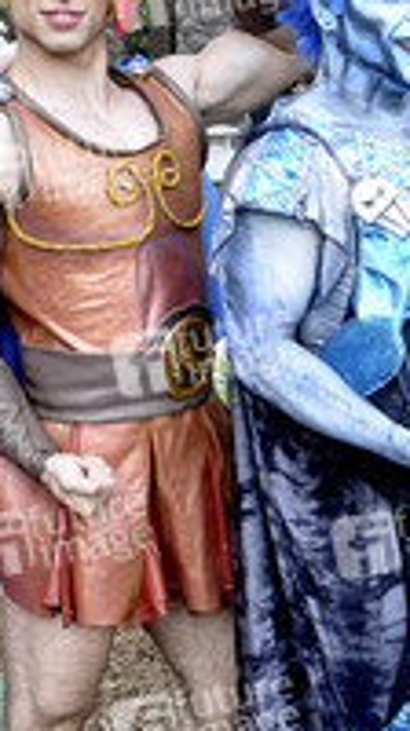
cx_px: 106
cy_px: 263
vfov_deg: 25.0
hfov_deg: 14.1
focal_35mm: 85
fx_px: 1648
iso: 1250
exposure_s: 1/160
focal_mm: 24
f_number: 6.3
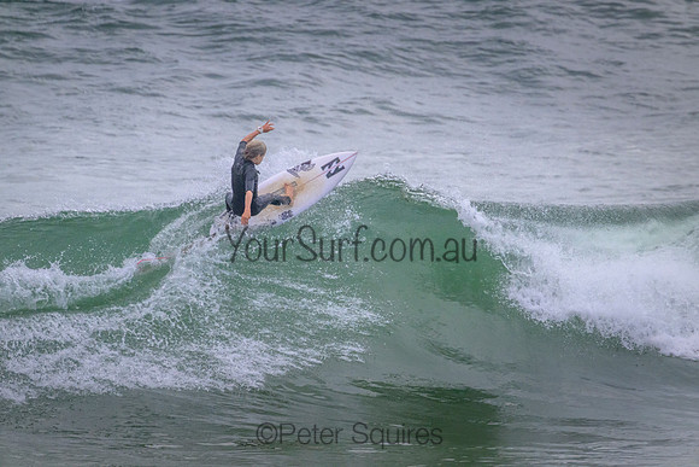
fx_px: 15536
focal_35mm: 800
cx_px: 350
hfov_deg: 2.6
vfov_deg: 1.7
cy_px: 234
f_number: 11
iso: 3600
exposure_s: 1/2000
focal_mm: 800
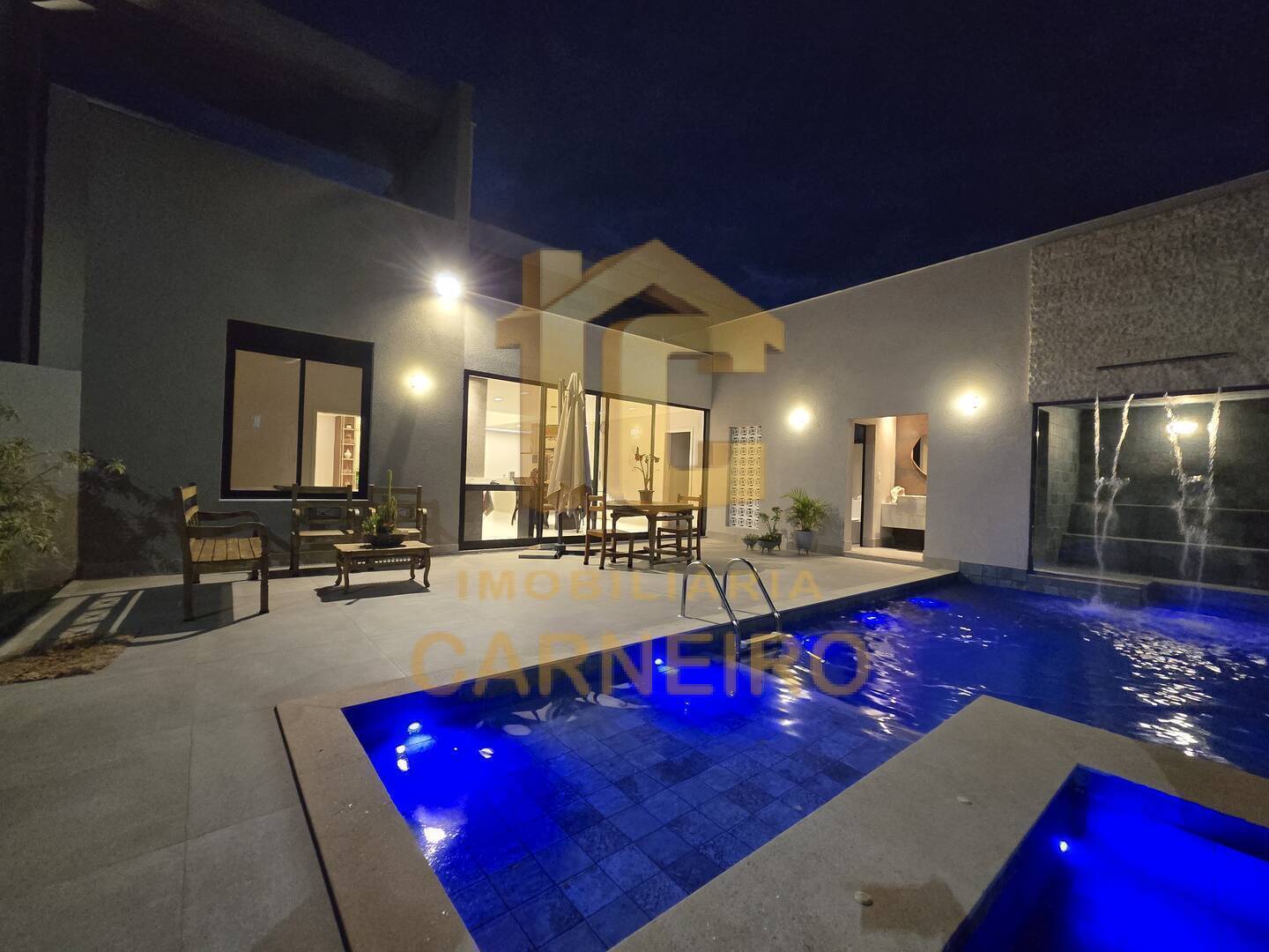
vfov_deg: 89.9
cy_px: 476
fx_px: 477
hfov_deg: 106.2
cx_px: 634
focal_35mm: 13
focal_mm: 2.2
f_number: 2.2
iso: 1000
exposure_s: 1/60
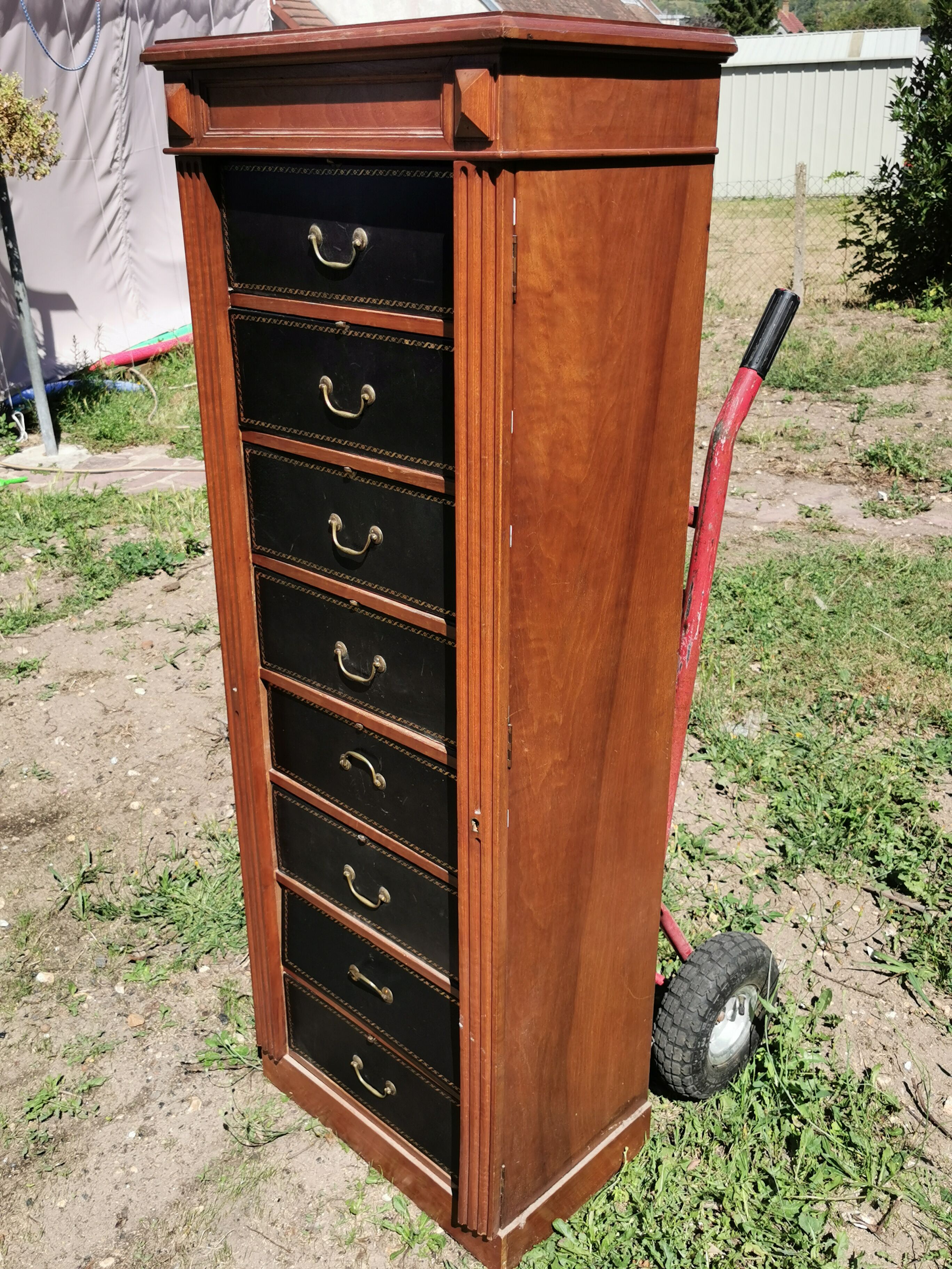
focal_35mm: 32
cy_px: 634
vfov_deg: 56.8
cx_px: 476
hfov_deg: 44.2
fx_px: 1173
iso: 50
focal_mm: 5.56
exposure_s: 1/3268
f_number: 1.6
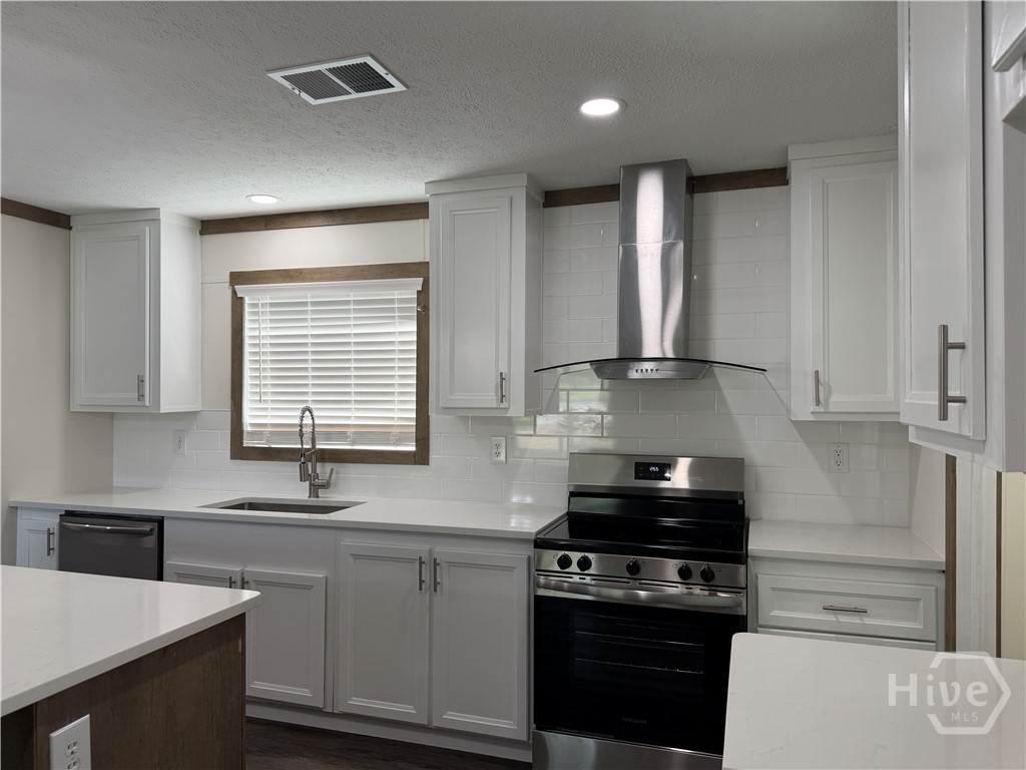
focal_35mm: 24
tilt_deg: +2.6
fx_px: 711
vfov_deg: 56.8
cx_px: 513
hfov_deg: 71.6
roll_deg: -0.7
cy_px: 385
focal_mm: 6.76
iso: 80
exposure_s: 1/120
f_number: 1.78
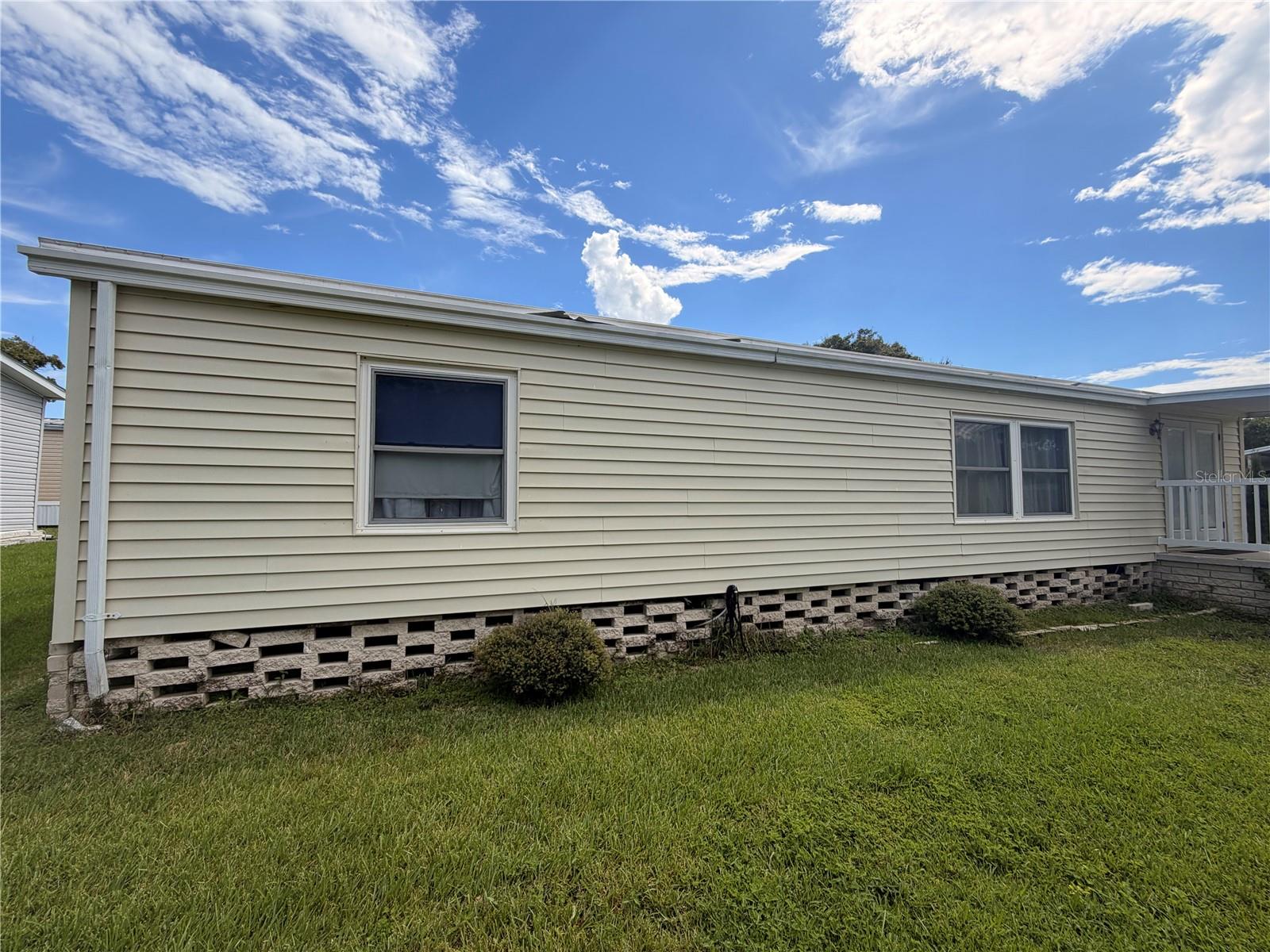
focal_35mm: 14
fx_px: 514
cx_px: 635
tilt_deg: +2.7
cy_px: 476
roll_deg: +0.2
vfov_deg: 85.7
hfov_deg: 102.1
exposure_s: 1/809
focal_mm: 2.22
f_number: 2.2
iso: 20
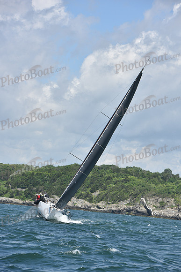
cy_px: 136
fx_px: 1055
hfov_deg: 9.8
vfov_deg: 14.7
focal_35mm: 140
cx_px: 90
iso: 250
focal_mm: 140
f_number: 7.1
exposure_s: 1/1250
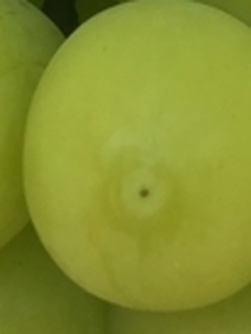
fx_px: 2085
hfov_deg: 6.9
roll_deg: -0.9
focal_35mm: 216
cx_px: 166
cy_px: -41
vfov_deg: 9.1
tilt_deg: -18.7
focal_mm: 4.15
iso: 32
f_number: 2.2
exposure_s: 1/273
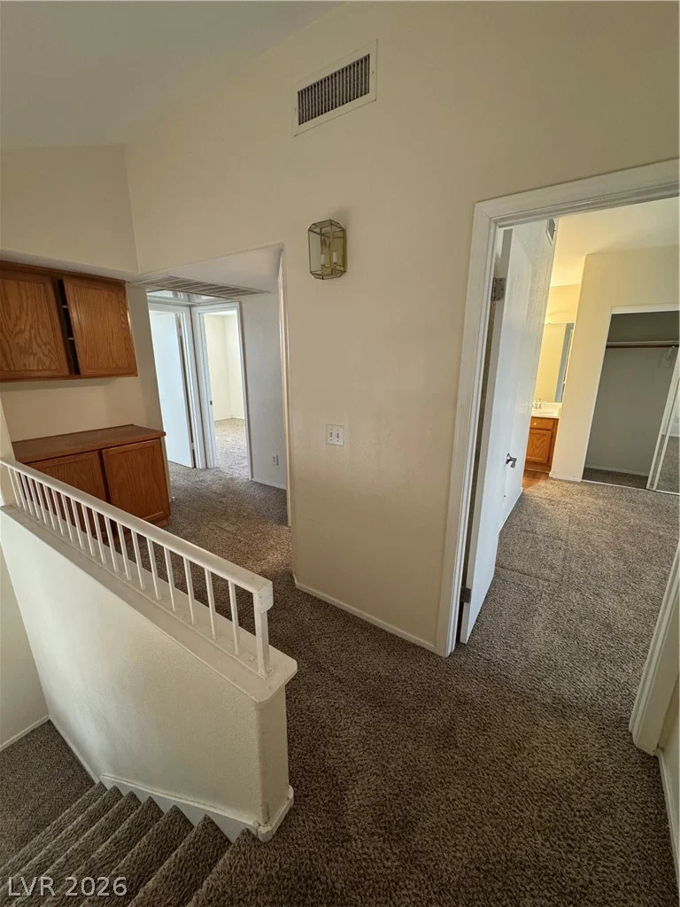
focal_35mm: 14
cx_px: 340
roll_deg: +0.6
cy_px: 454
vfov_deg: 102.1
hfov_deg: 85.7
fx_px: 367
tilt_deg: -15.7
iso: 320
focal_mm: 2.22
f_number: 2.2
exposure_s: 1/60
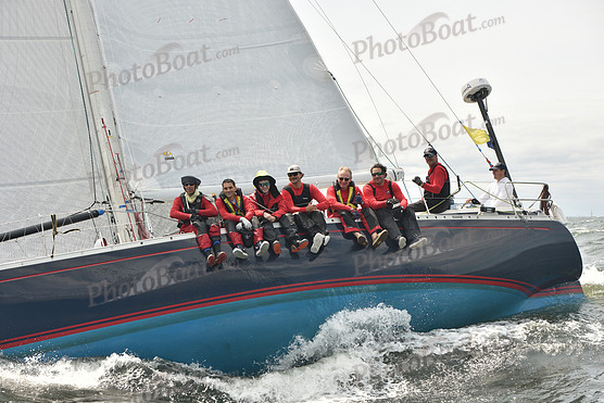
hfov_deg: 27.7
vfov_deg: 18.7
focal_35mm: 73
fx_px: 1225
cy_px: 207
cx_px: 297
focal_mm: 70
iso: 250
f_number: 7.1
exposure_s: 1/800
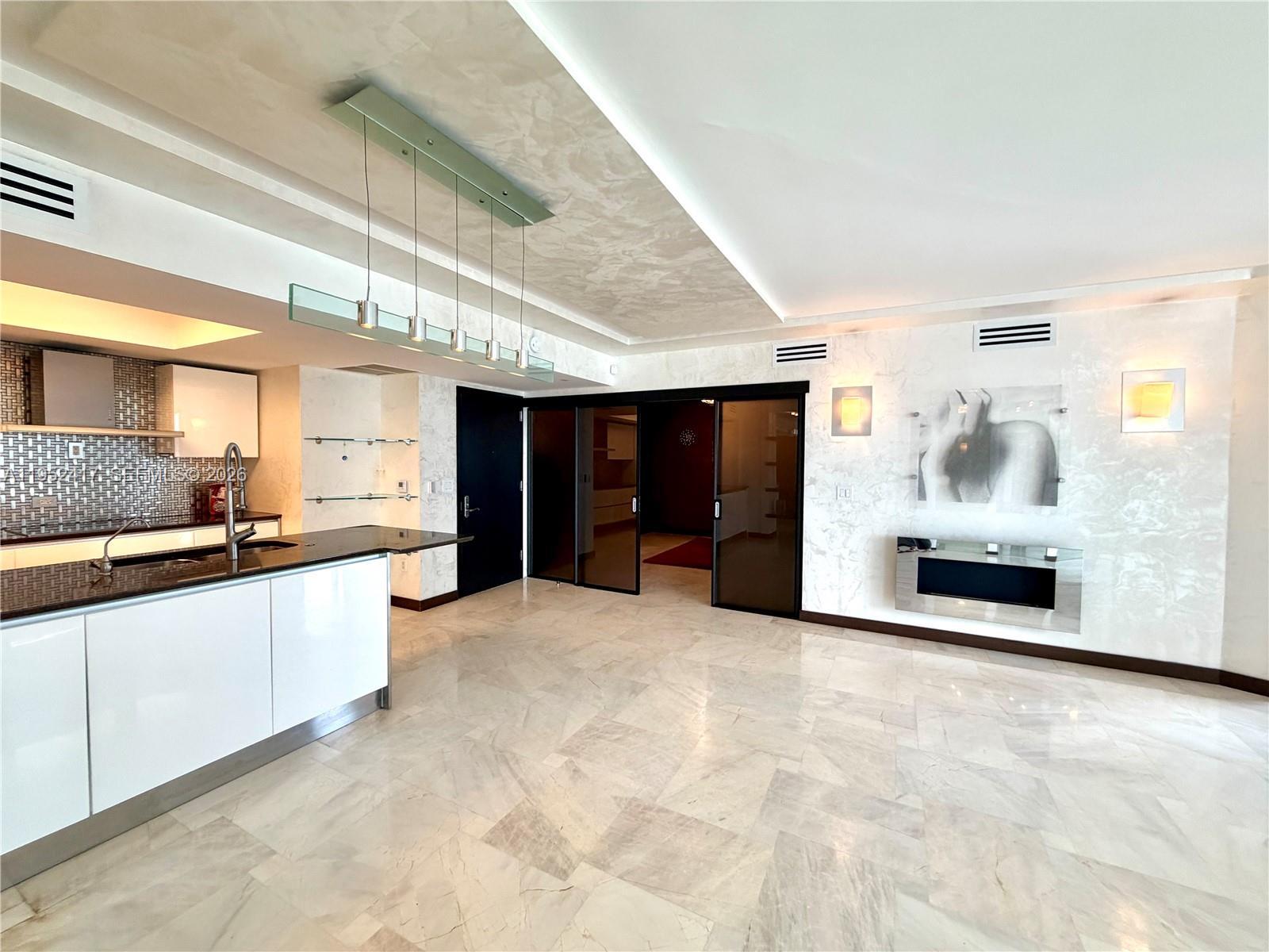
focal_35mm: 14
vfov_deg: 85.7
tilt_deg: -2.3
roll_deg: -0.4
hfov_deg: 102.1
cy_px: 476
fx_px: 513
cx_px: 634
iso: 200
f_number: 2.2
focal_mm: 2.22
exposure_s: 1/120
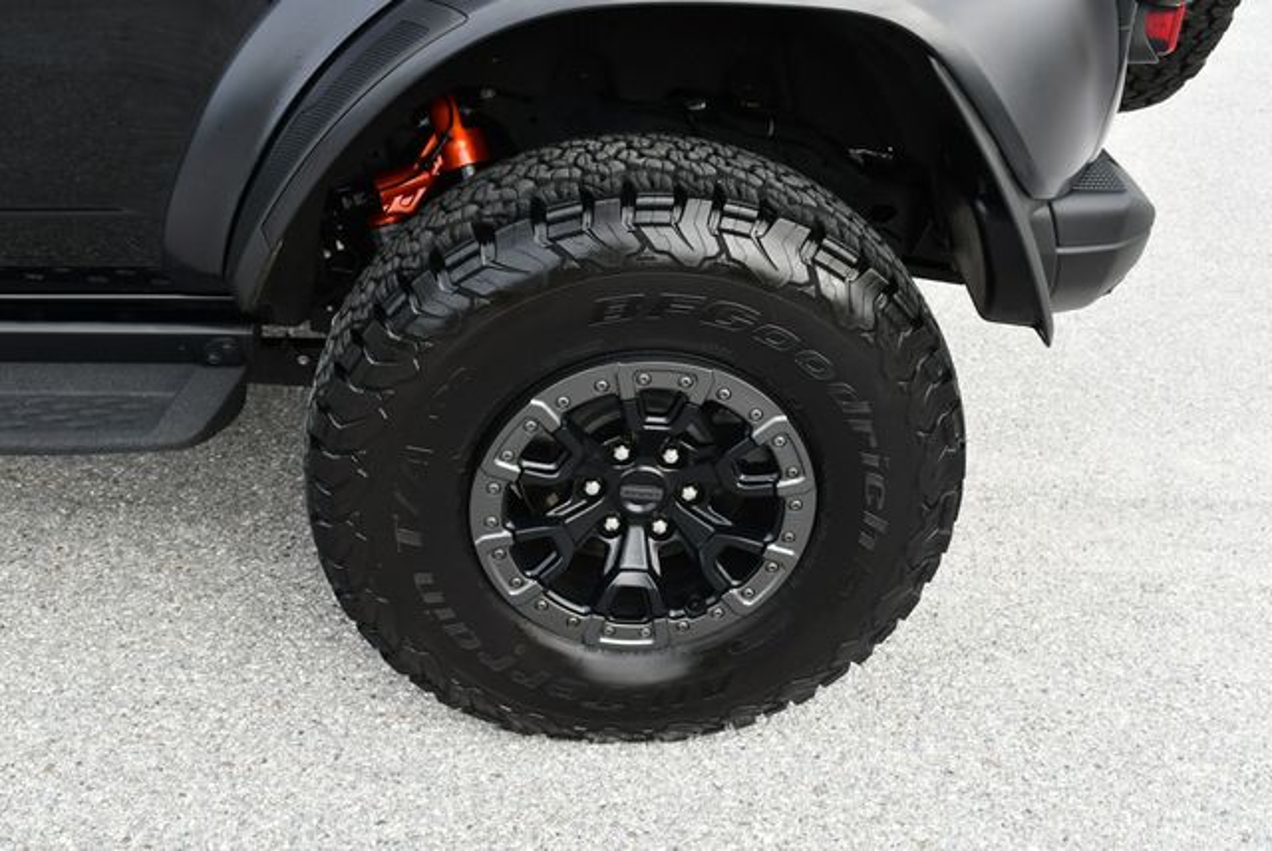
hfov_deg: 53.1
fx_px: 1273
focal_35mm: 36
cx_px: 636
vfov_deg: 36.9
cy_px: 426
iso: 280
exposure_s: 1/250
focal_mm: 18
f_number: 5.6
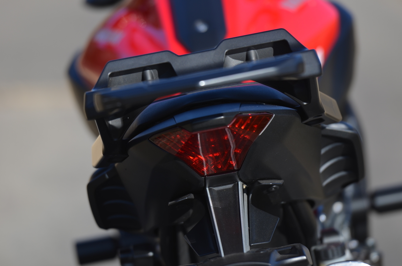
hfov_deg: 6.9
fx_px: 3343
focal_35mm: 300
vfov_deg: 4.6
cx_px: 201
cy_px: 133
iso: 100
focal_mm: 200
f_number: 2.8
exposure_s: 1/1250
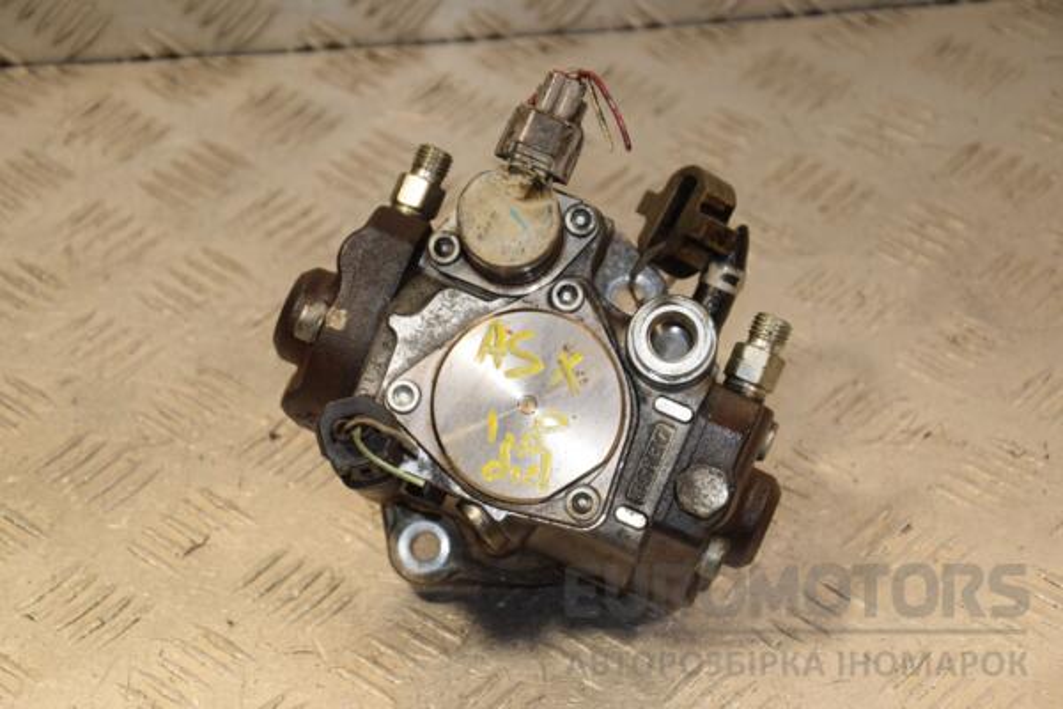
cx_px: 532
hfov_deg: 20.6
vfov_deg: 13.8
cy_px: 354
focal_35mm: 99
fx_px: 2923
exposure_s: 1/200
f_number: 6.3
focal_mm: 66
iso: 800
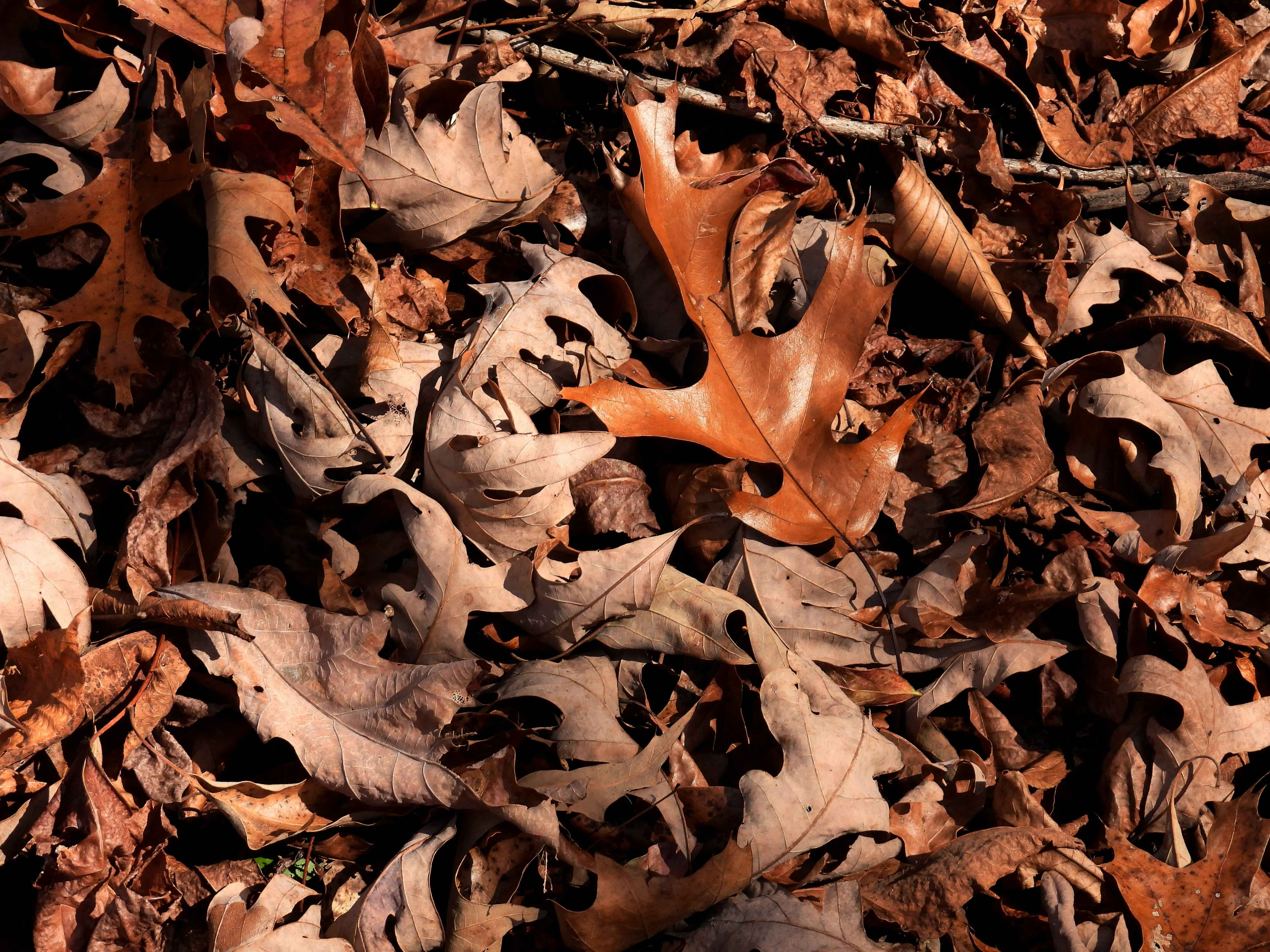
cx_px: 635
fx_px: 4219
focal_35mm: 115
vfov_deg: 12.9
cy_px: 476
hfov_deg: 17.1
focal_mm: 20.5
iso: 100
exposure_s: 1/160
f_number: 4
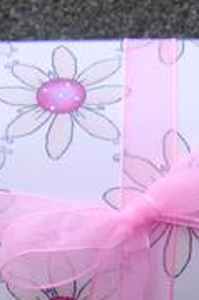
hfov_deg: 16.8
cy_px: 238
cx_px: 139
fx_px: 673
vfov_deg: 24.7
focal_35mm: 81
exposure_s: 1/210
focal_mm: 8.13
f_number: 2.7
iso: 71
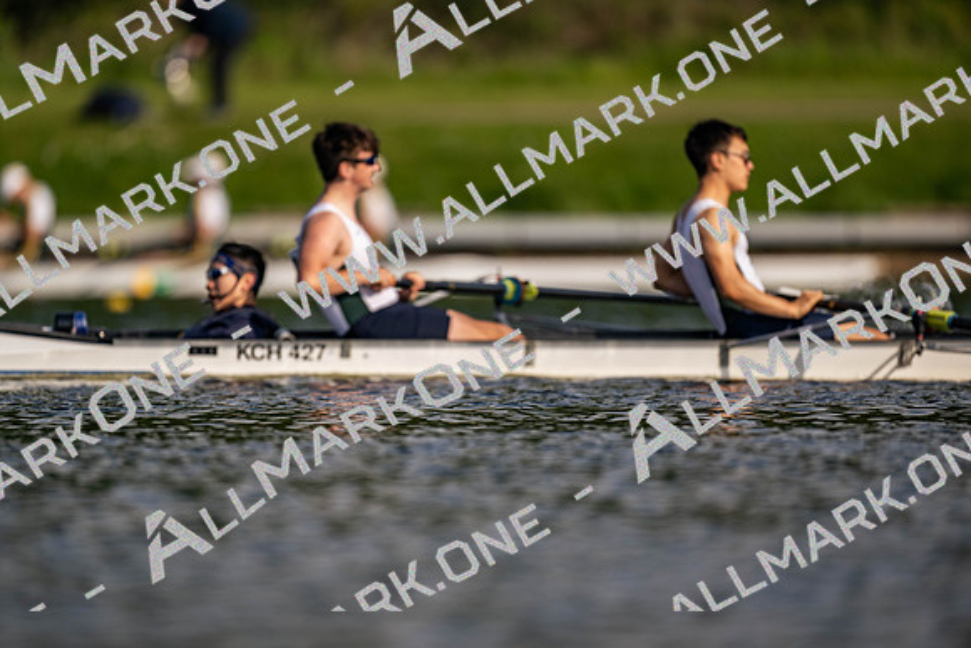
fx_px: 16186
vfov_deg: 2.3
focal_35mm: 600
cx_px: 486
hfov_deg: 3.4
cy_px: 324
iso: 200
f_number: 4
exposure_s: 1/2500
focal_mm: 600
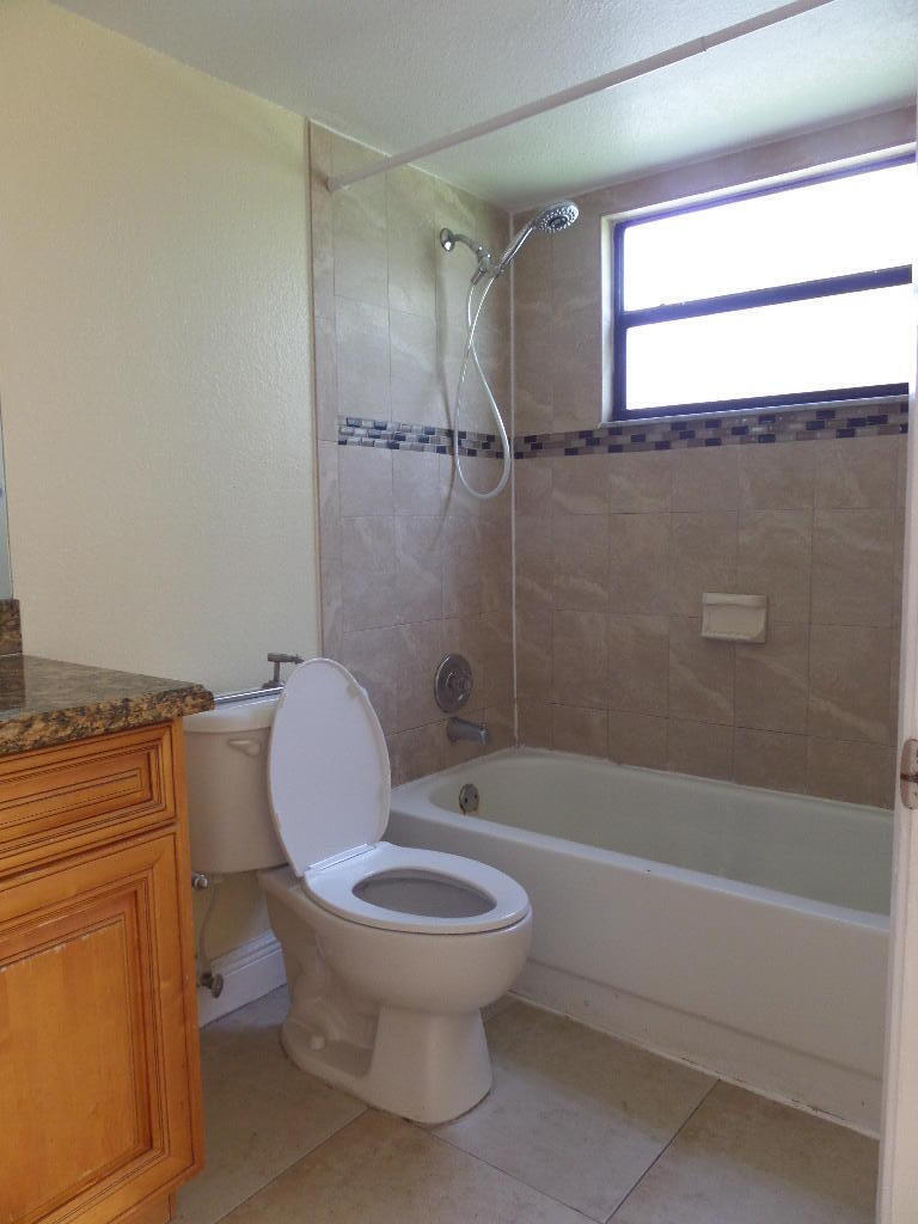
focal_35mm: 24
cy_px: 612
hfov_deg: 56.8
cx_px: 459
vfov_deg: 71.6
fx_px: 849
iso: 240
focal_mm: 4
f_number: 3.2
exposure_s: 1/30
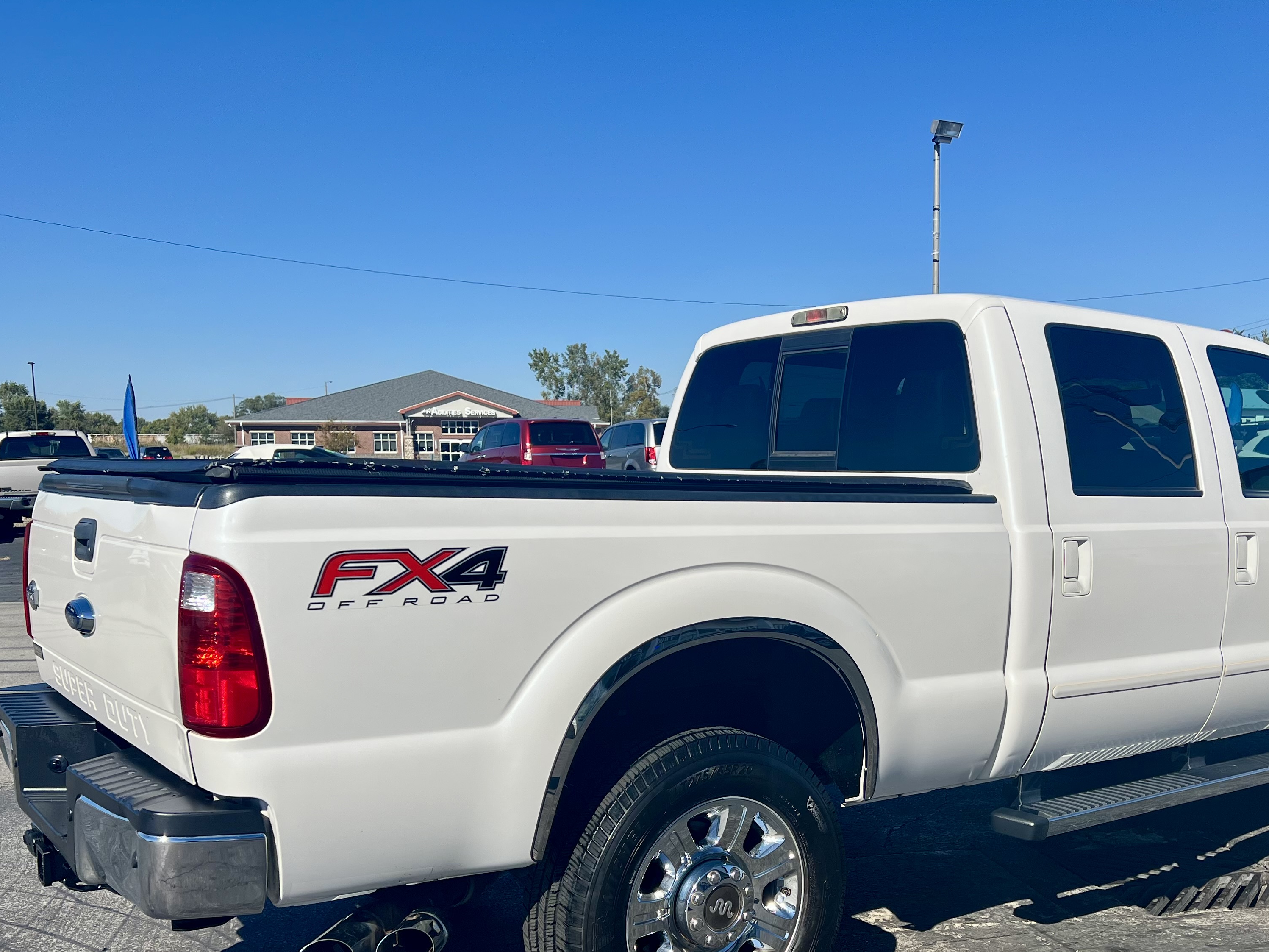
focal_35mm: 35
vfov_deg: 40.2
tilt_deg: -9.2
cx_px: 772
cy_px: 636
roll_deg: +0.7
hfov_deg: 52.2
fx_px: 1283
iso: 50
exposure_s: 1/6993
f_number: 1.5
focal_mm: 5.7
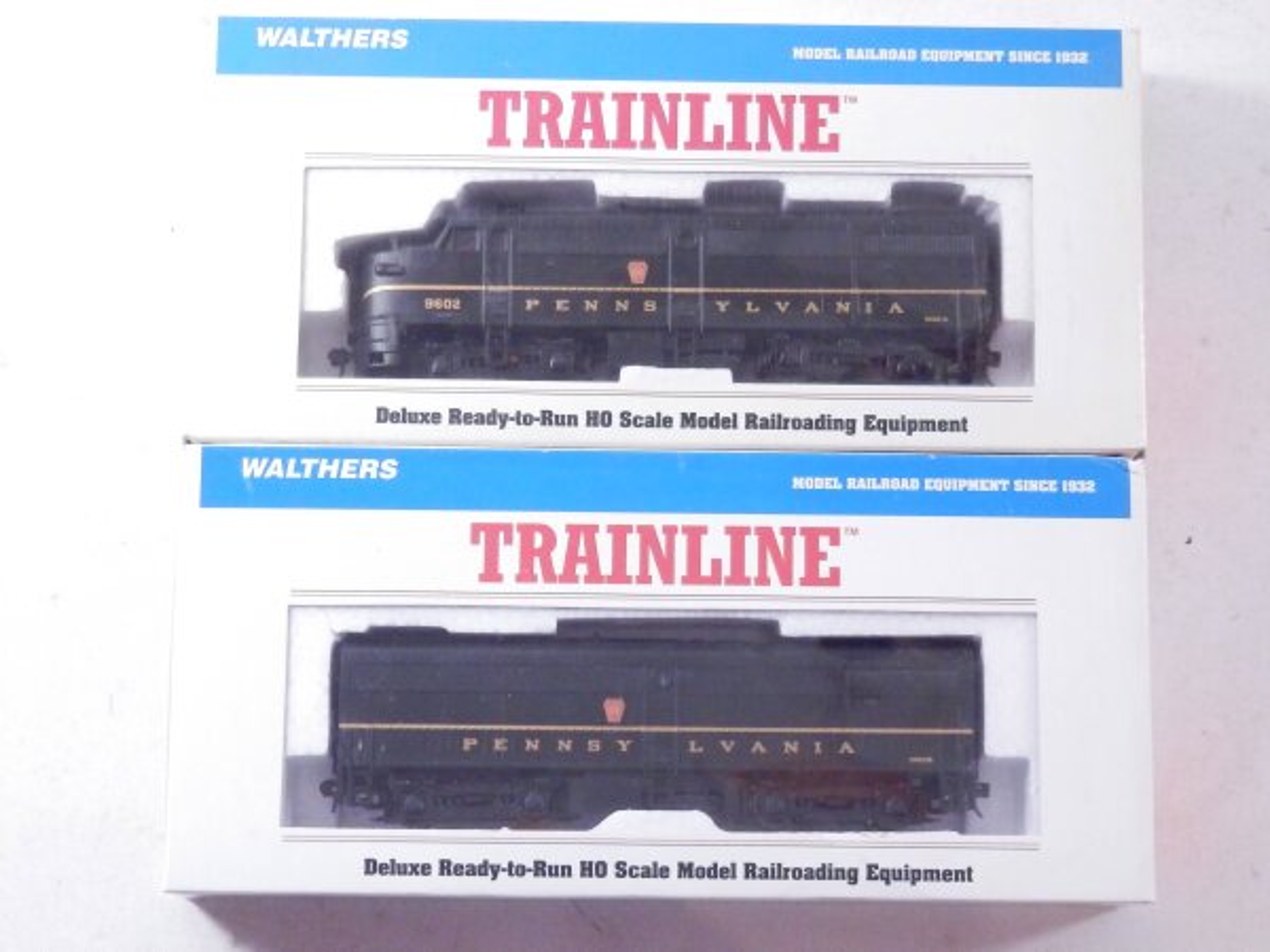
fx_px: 2421
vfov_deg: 22.3
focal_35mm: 66
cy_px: 476
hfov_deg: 29.4
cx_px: 635
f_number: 4.4
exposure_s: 1/160
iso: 1250
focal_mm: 11.9
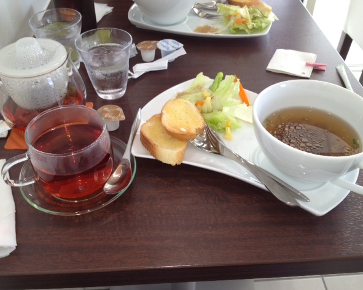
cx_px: 180
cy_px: 145
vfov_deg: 40.1
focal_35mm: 37
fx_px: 398
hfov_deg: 49.1
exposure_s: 1/60
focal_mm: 4.28
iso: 64
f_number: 2.4
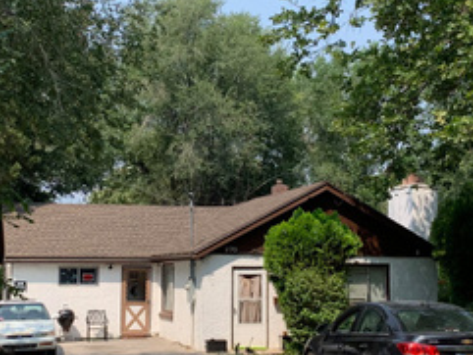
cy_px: 184
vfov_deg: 21.3
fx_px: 943
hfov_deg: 28.1
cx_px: 249
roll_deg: -0.9
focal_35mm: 69
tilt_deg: +6.6
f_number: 1.8
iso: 25
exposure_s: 1/1406
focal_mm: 4.25
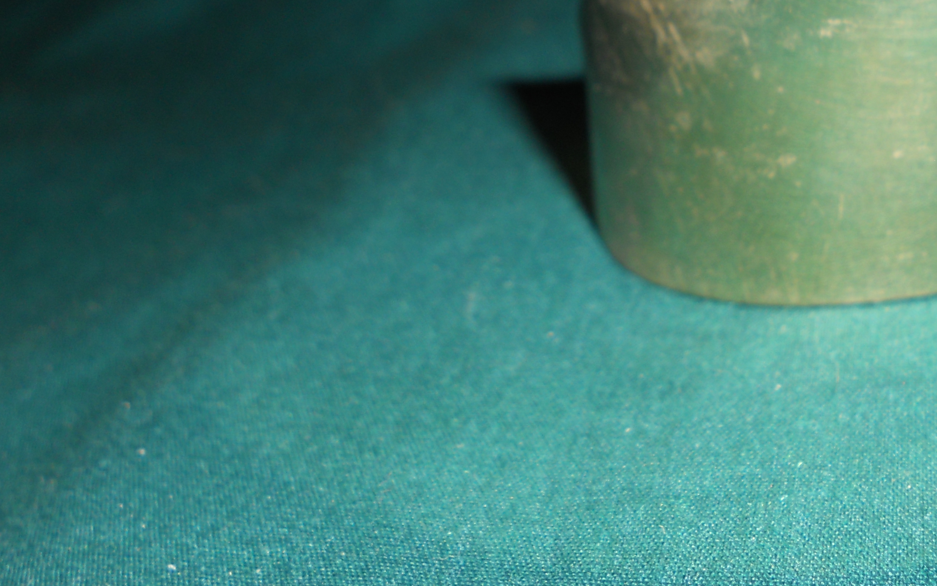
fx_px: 1405
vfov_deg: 22.7
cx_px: 469
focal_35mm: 55
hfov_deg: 36.9
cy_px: 19
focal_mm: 5.8
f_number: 8.8
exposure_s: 1/25
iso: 80
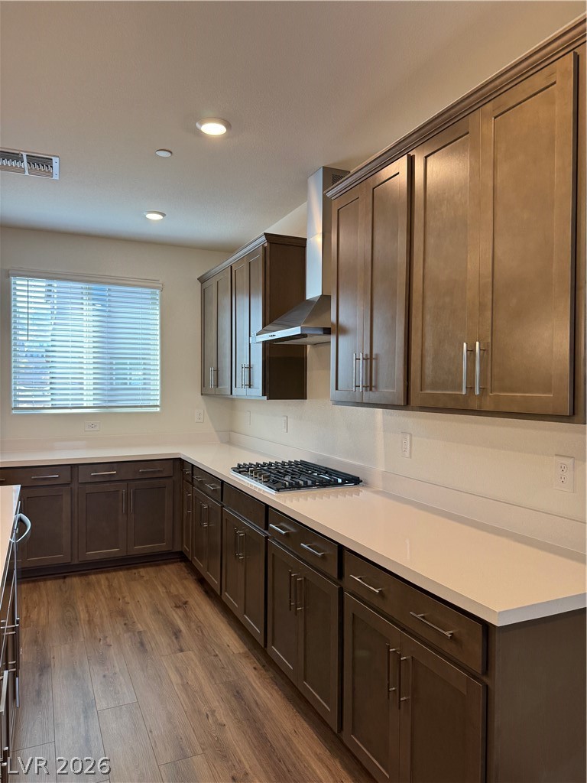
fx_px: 543
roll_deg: -0.3
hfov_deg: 56.8
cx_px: 294
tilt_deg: -1.3
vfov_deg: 71.6
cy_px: 392
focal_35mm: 24
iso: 125
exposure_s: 1/120
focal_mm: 6.76
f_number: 1.78
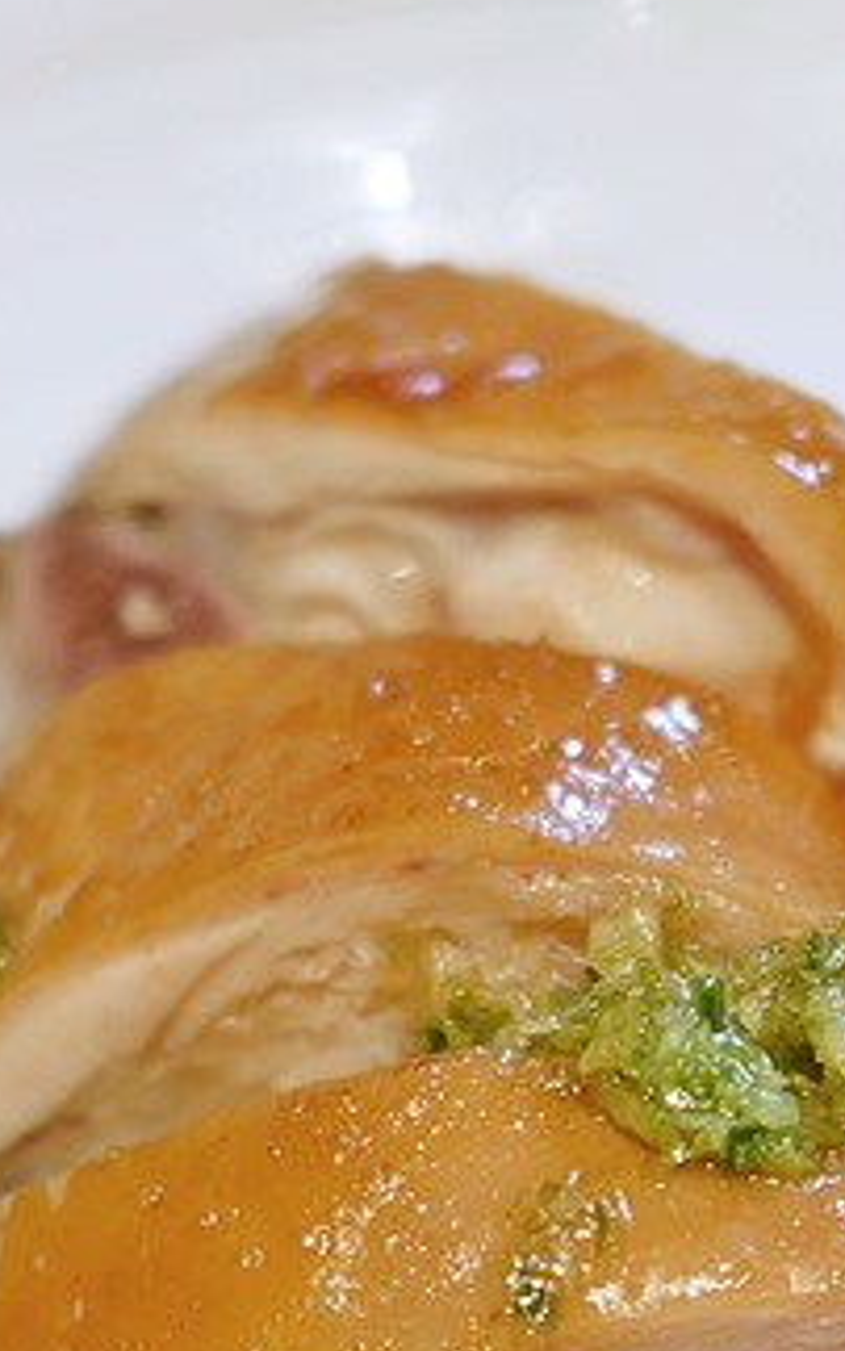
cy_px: 1136
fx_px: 6040
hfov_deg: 8.0
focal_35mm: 164
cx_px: 519
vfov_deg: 12.7
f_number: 1.8
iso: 200
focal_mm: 25
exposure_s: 1/160
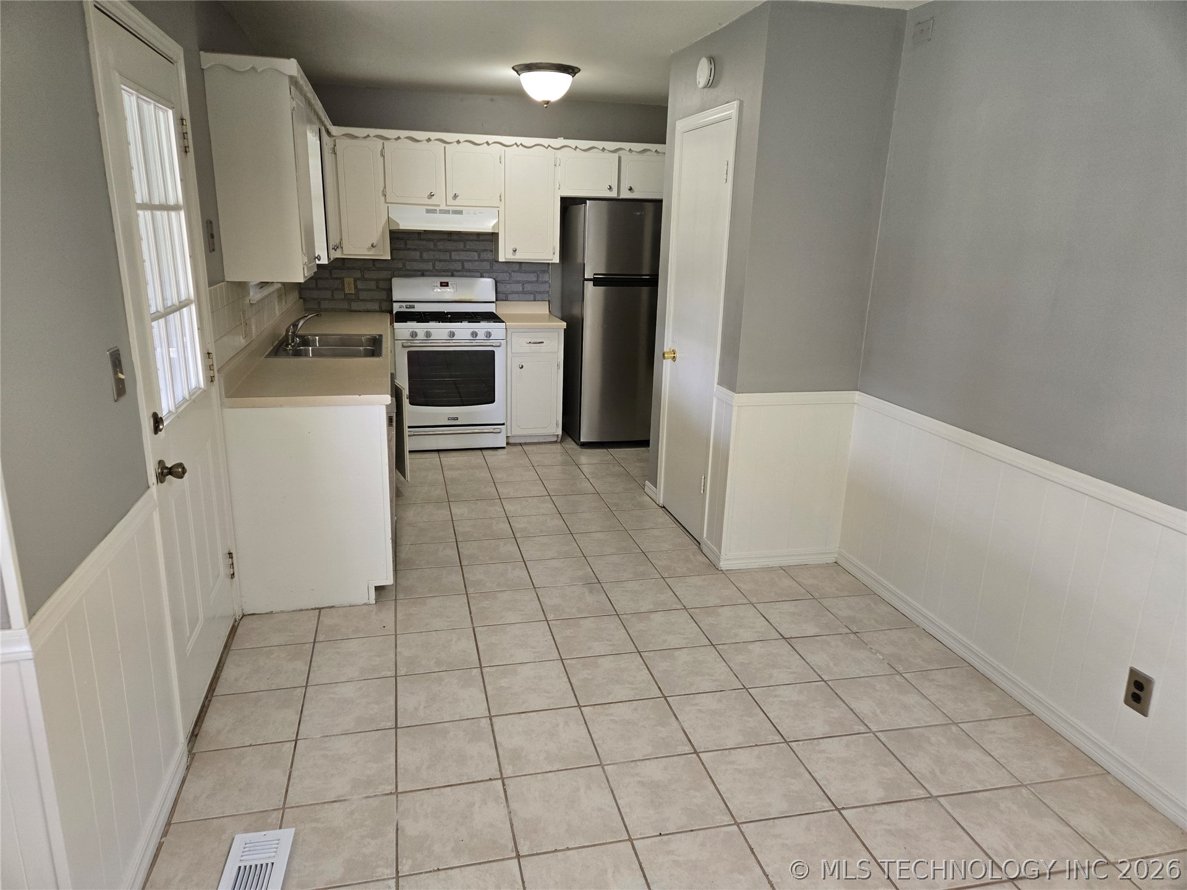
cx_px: 594
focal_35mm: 23
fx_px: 789
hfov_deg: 73.9
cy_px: 445
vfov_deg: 58.9
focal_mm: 5.4
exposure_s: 1/120
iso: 250
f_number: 1.8
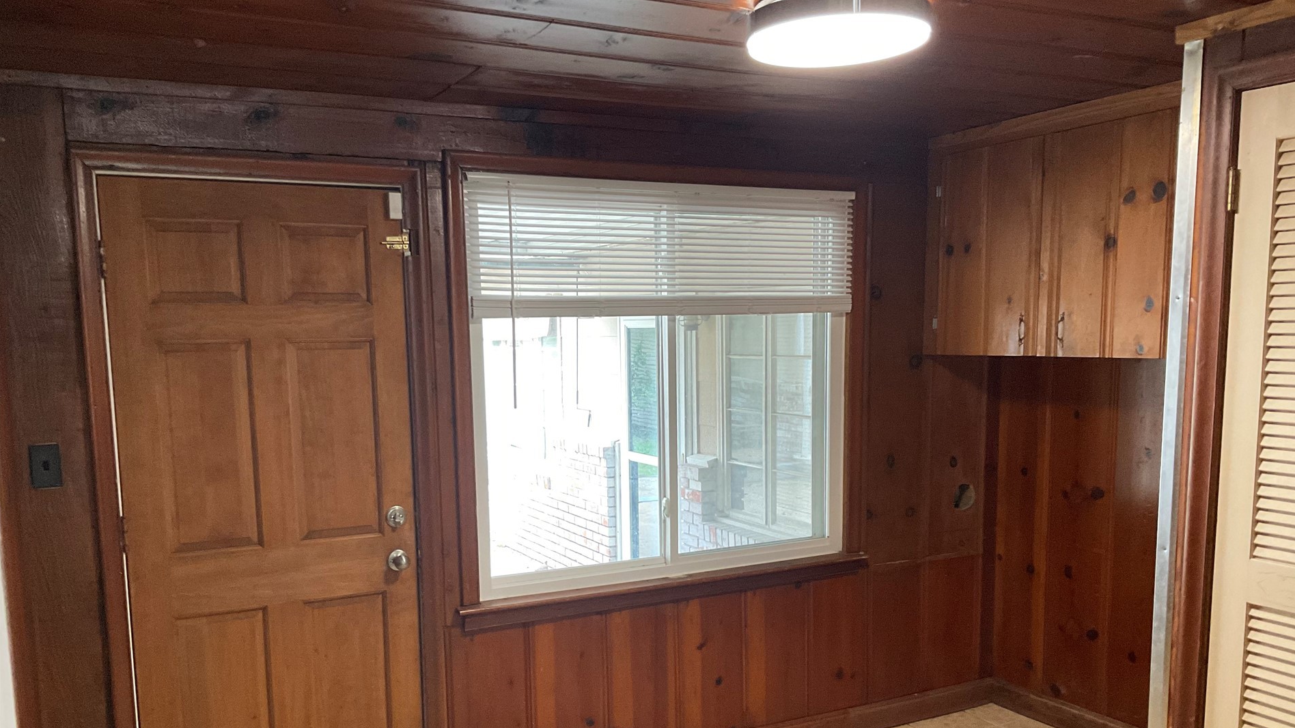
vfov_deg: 36.3
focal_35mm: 32
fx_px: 1099
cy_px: 481
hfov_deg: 61.0
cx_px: 654
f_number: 1.8
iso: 160
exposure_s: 1/60
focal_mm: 3
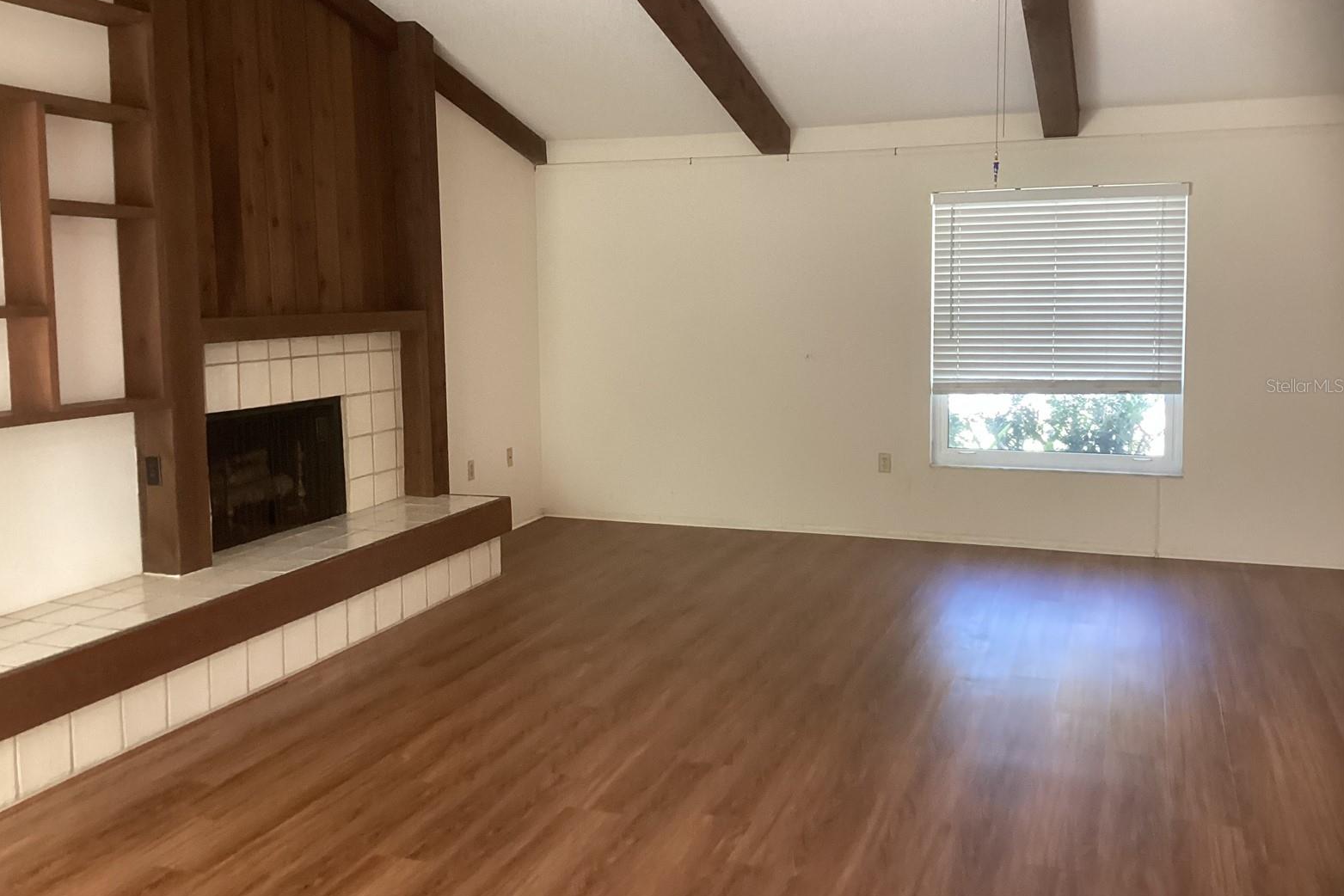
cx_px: 660
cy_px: 385
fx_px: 1232
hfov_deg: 57.2
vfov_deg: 39.9
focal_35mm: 33
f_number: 2.4
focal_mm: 3.3
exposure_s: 1/60
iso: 250
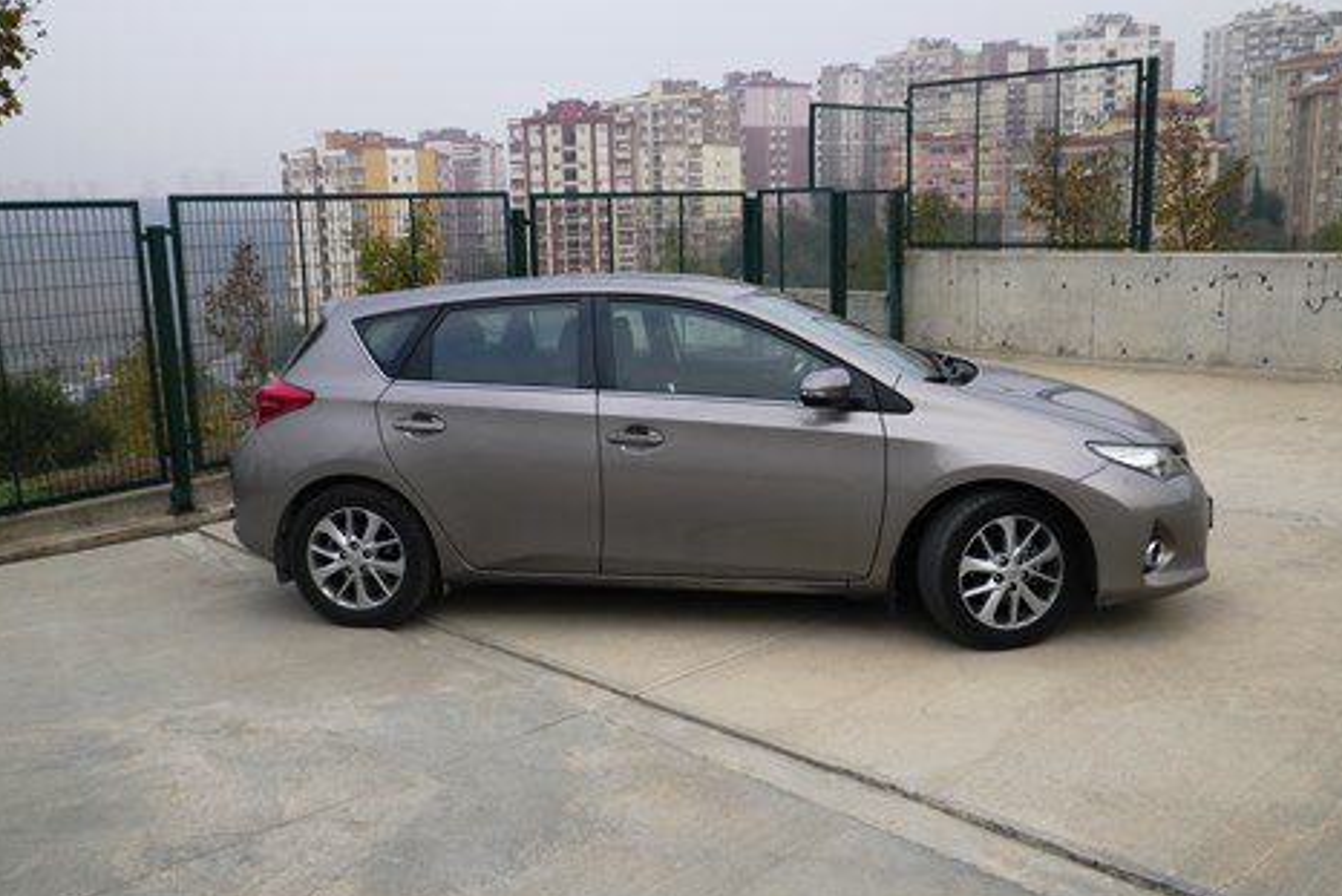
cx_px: 677
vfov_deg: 43.6
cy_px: 415
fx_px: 1119
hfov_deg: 61.9
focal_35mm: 30
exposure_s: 1/160
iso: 80
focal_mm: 5
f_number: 3.5
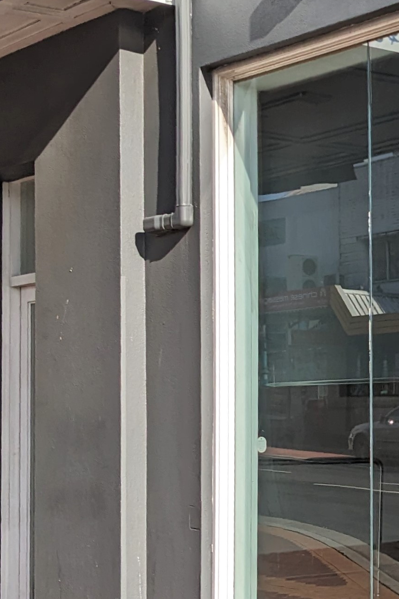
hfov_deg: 15.9
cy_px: 320
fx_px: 1347
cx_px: 526
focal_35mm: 81
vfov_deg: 25.1
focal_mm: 4.38
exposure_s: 1/3906
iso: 52
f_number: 1.73
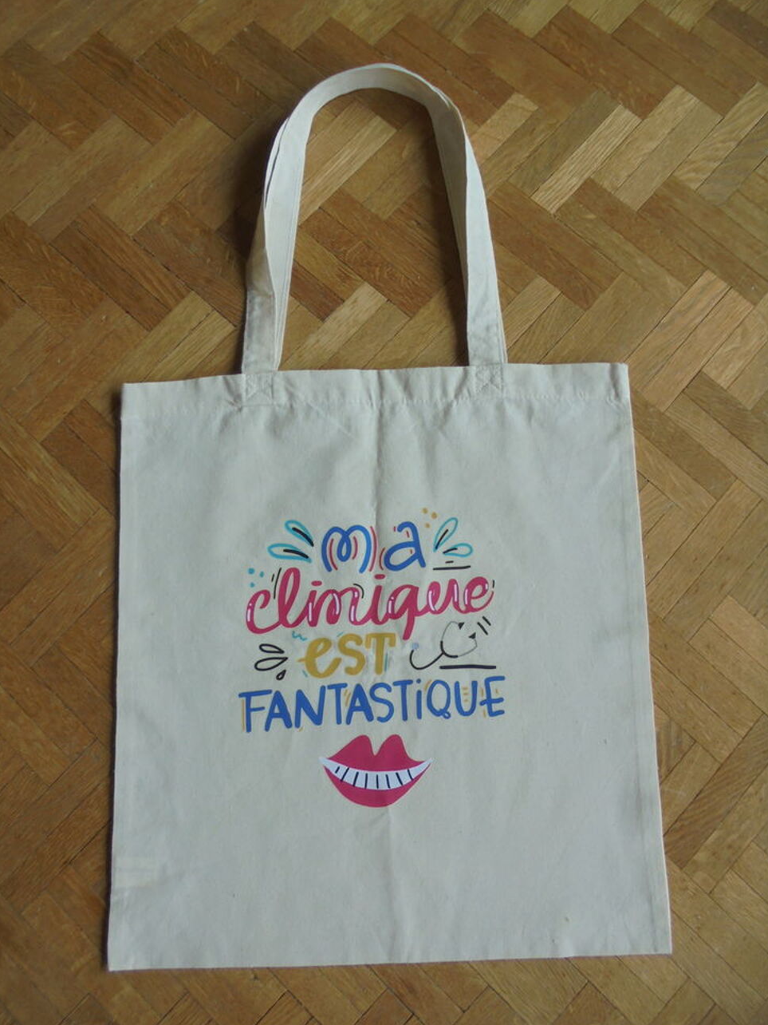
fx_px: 799
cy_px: 523
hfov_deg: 51.4
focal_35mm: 27
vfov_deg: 65.3
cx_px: 384
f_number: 3.5
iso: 100
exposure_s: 1/100
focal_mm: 4.6
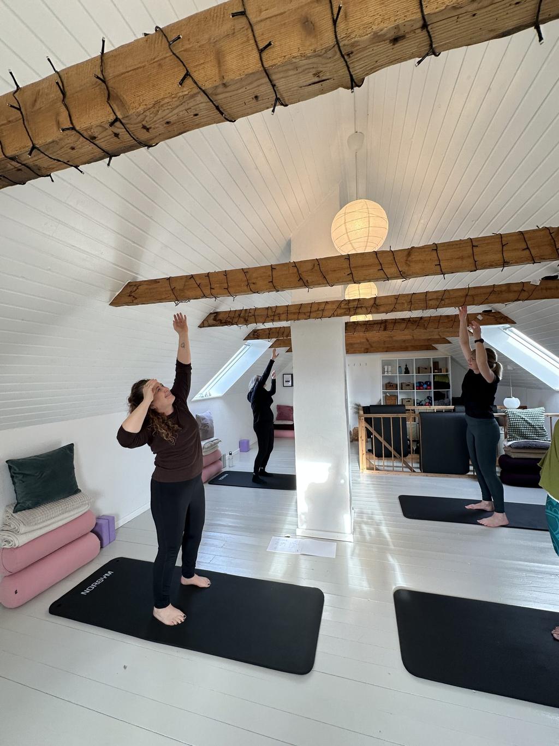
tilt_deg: +1.4
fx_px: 302
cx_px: 280
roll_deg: +1.3
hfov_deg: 85.7
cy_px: 373
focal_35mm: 14
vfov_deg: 102.1
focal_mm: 2.22
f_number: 2.2
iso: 50
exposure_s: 1/100
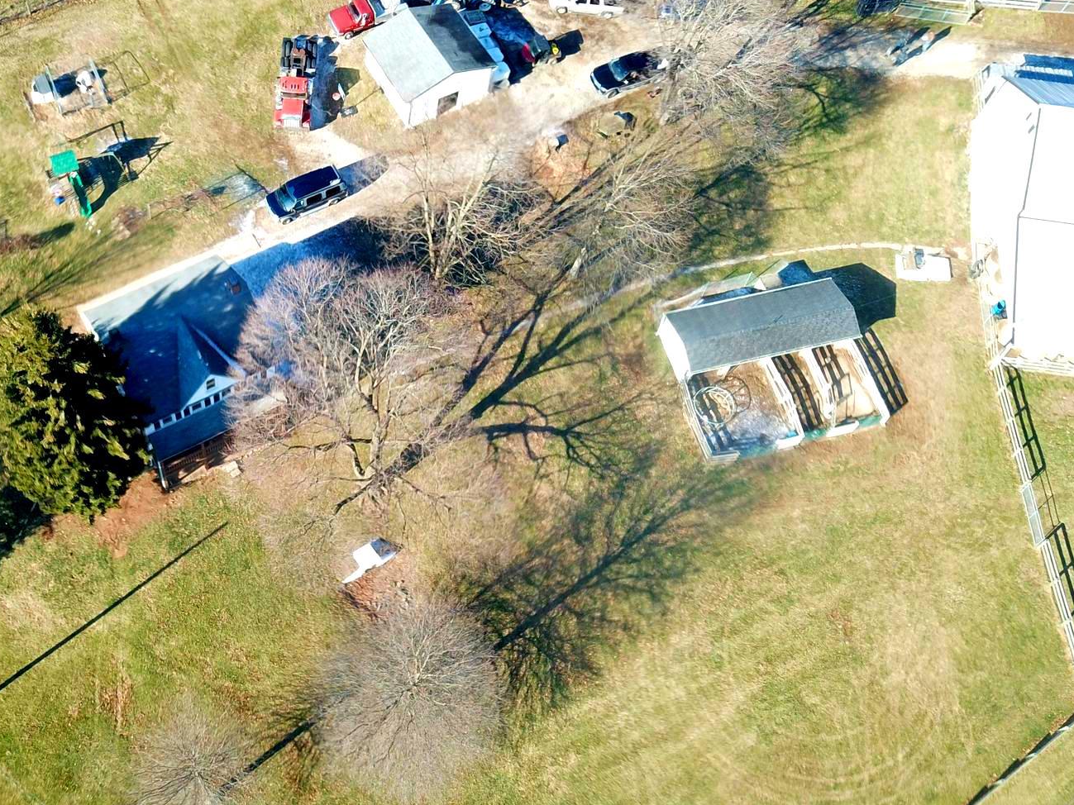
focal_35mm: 41
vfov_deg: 35.0
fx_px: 1272
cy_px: 317
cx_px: 350
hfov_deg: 45.0
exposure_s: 1/367
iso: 100
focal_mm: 4.73
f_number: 2.2
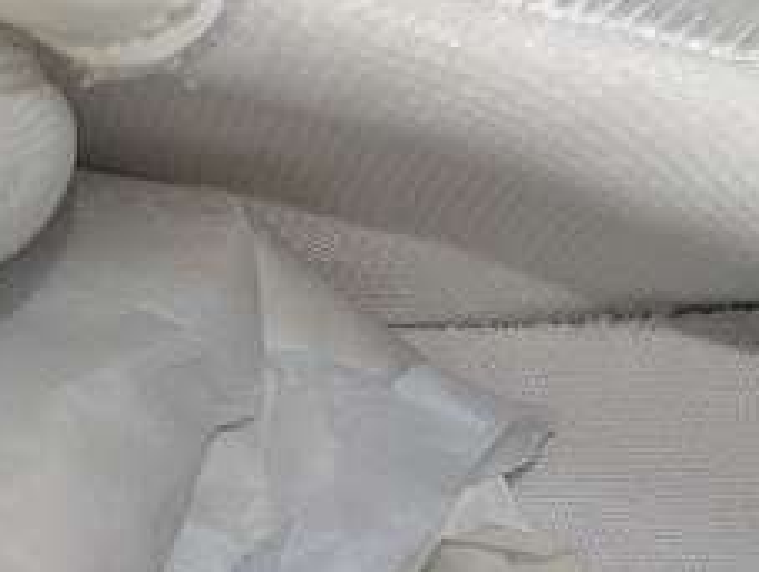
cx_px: 856
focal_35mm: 114
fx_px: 2504
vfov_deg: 12.6
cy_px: 759
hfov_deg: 16.7
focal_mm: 3.94
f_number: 1.9
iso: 100
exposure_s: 1/50
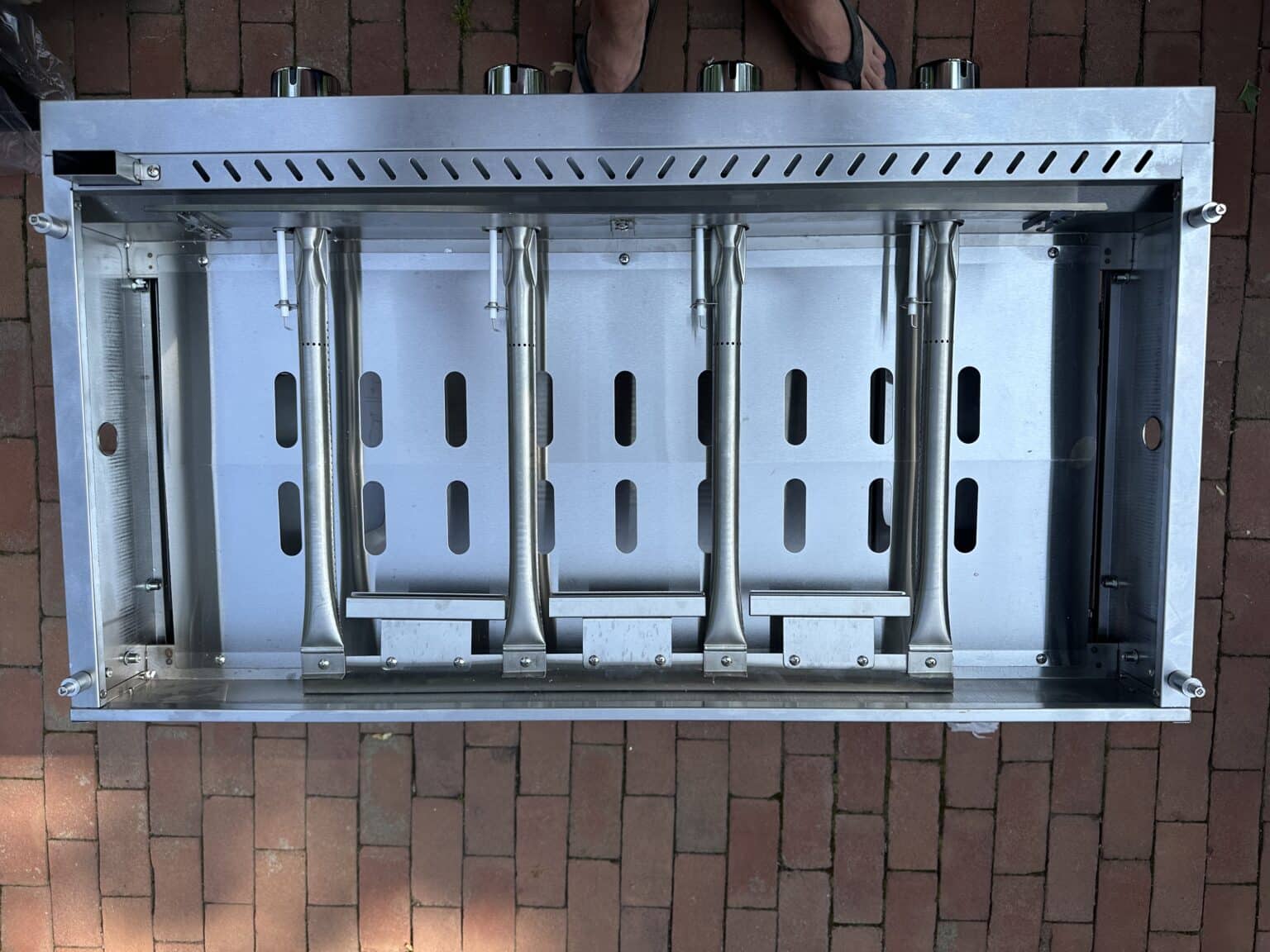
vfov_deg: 56.8
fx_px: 881
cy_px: 476
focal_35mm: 24
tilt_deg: -84.7
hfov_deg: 71.6
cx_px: 635
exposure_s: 1/2525
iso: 80
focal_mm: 6.86
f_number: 1.78
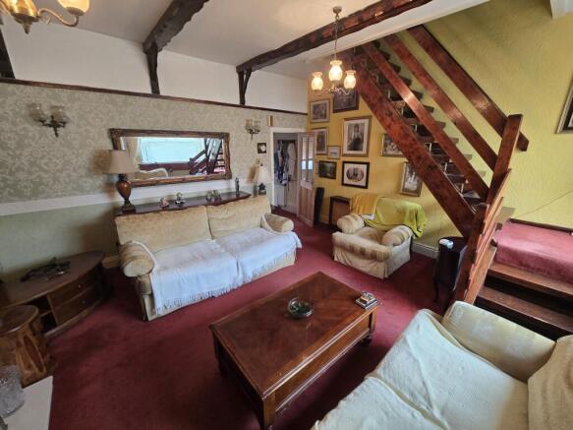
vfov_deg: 89.9
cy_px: 215
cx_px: 286
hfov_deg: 106.2
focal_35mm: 13
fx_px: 215
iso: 160
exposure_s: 1/50
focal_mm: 2.2
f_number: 2.2
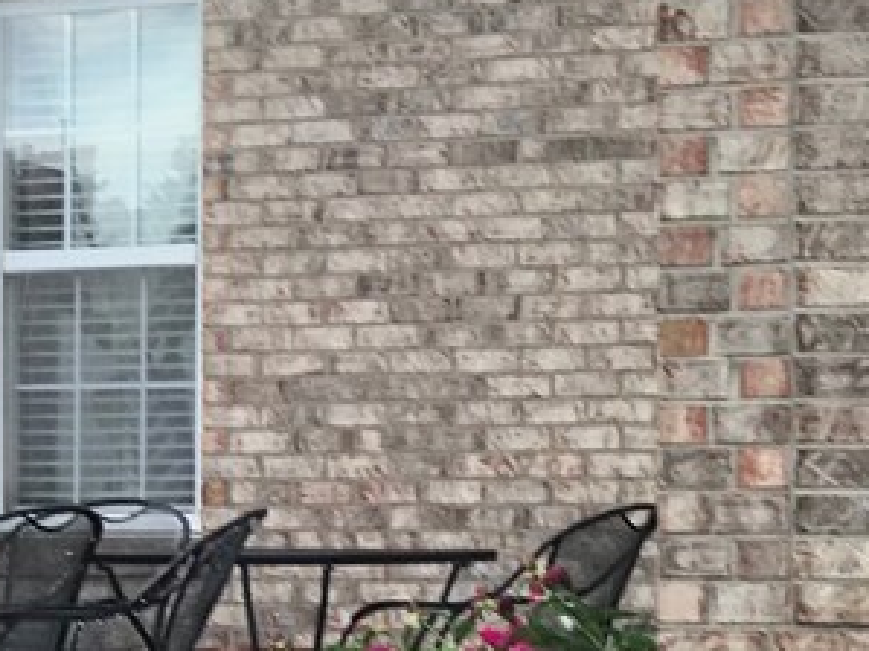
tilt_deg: -0.2
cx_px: 613
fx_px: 4893
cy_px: 610
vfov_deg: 7.6
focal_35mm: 195
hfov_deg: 10.1
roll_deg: +0.4
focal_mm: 6.6
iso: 20
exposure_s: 1/120
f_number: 2.8
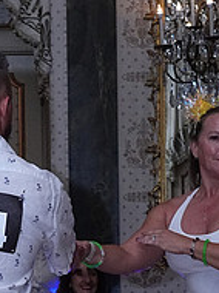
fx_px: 1564
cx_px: 69
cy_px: 370
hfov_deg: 8.0
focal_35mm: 185
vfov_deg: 10.5
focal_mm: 42
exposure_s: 1/200
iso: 5000
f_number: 7.1
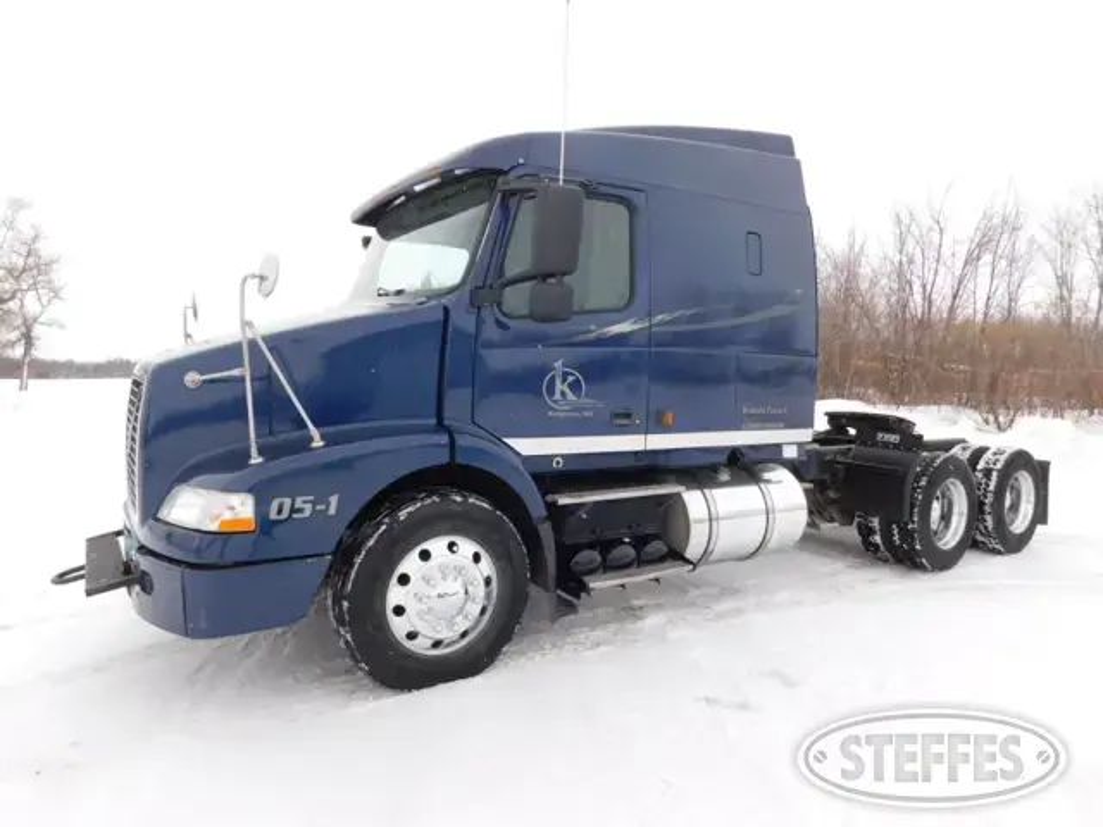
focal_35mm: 23
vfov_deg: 58.9
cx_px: 552
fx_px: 733
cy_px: 414
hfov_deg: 73.9
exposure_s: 1/800
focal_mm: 4
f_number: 3
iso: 125
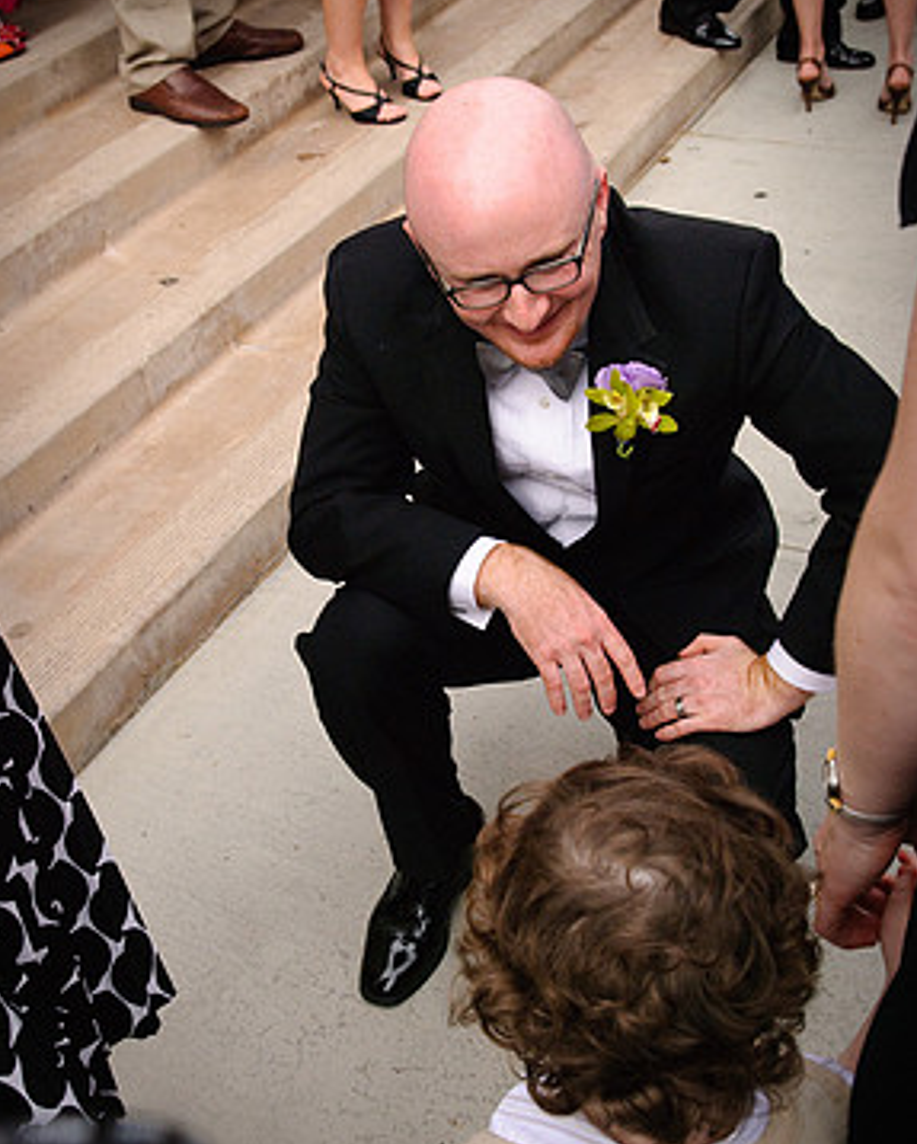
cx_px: 443
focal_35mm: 46
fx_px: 1559
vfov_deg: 40.3
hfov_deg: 32.8
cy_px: 591
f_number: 5.6
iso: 800
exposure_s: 1/1250
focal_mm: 26
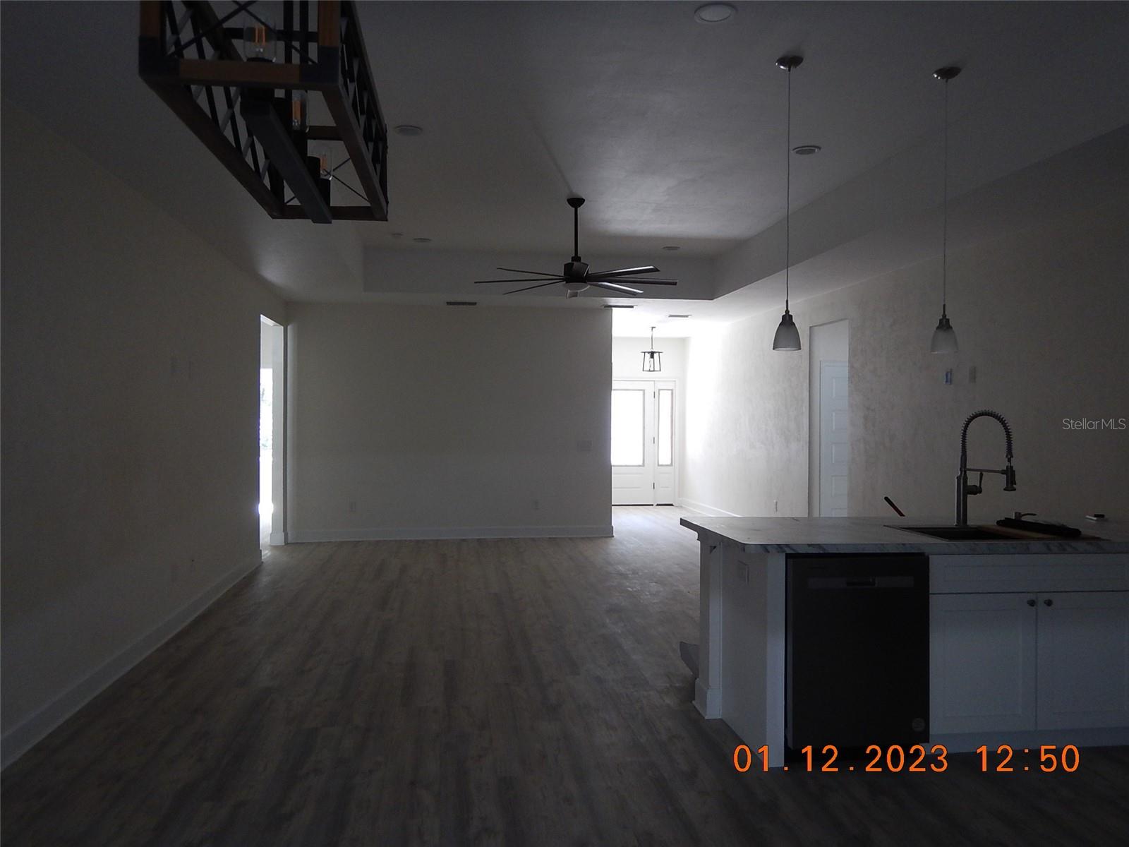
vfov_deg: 53.1
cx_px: 564
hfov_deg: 67.3
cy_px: 424
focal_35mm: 26
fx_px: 848
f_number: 2.8
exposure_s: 1/30
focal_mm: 4.7
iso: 180
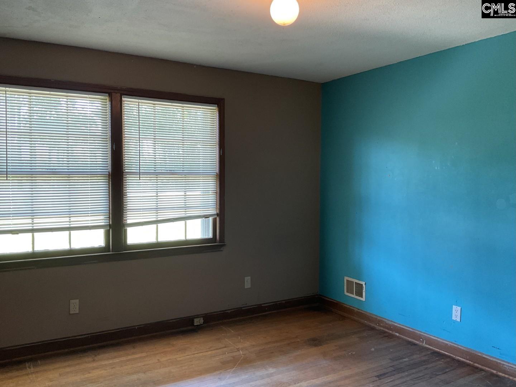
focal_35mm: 29
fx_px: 432
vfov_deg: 48.2
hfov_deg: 61.7
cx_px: 258
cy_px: 194
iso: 64
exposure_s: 1/60
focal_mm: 3
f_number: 1.8
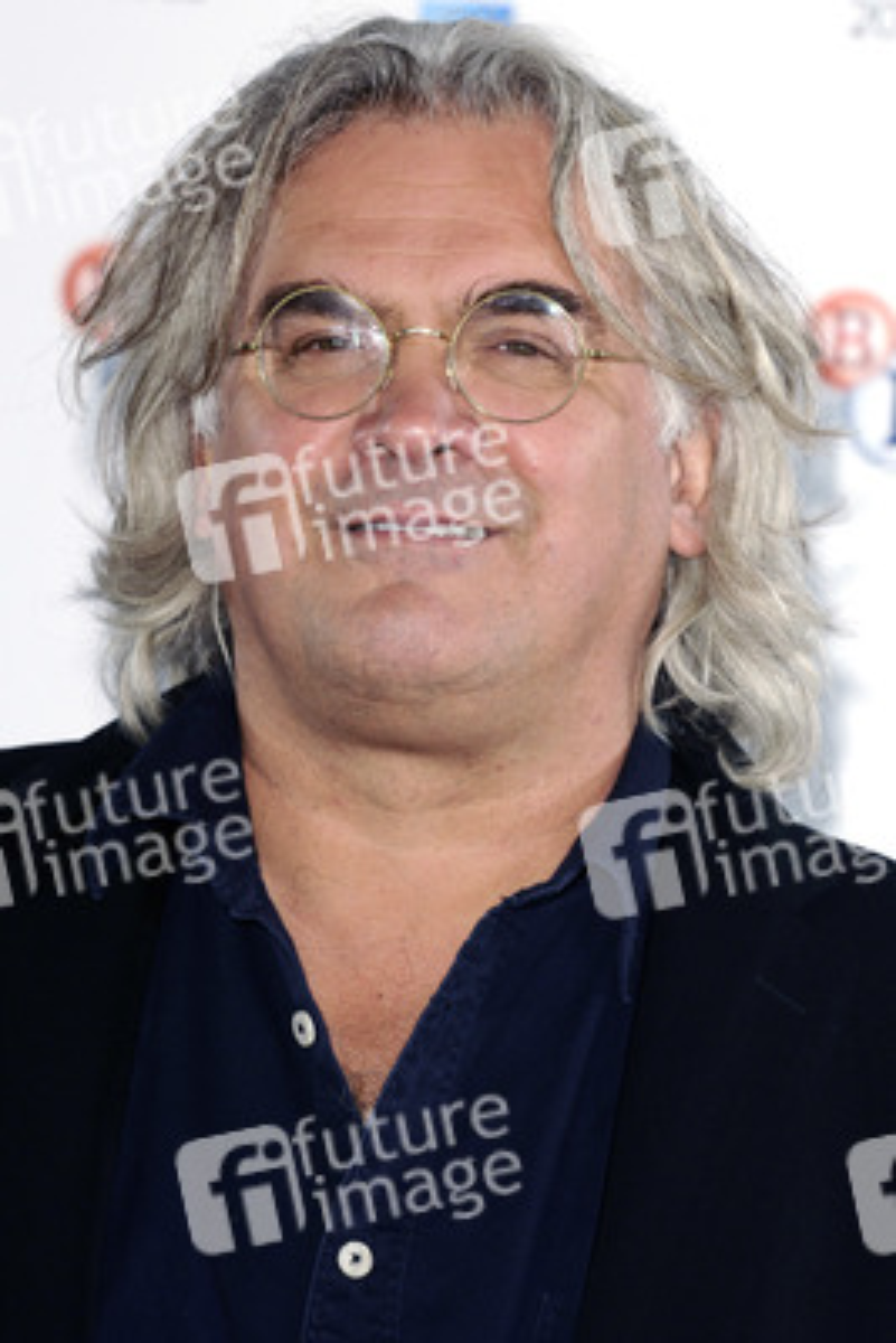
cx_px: 448
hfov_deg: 5.6
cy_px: 672
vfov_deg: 8.3
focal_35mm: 248
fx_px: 9231
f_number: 5
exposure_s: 1/200
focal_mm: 165
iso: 320
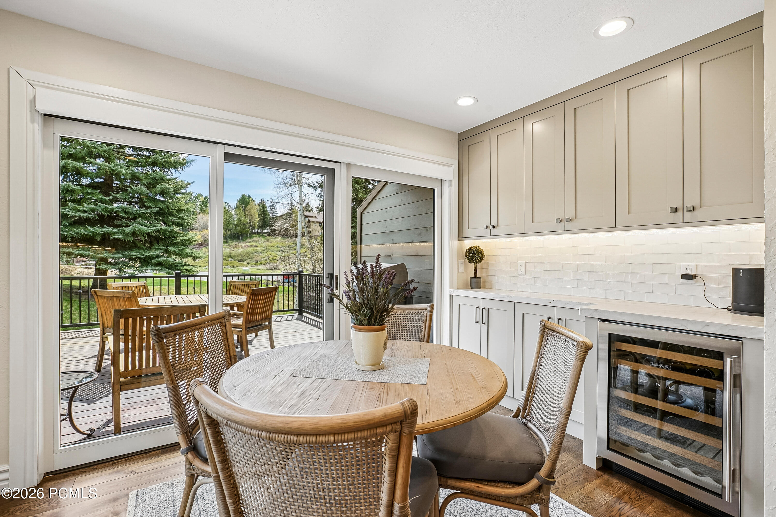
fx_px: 345
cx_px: 388
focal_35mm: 16
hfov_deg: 96.7
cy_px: 258
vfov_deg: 73.7
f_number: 8
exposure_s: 1/80
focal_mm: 16
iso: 400
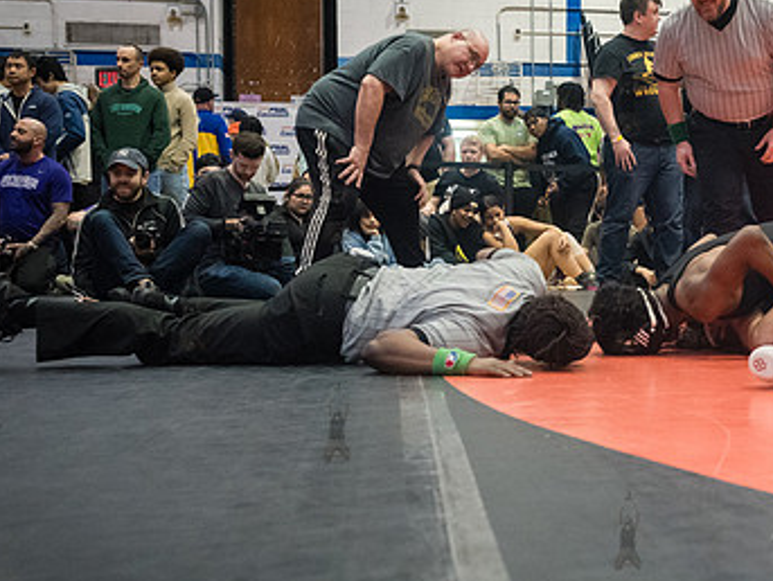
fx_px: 1364
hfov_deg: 30.8
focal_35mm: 61
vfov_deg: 24.1
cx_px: 627
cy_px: 312
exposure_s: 1/400
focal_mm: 35
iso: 8000
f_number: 4
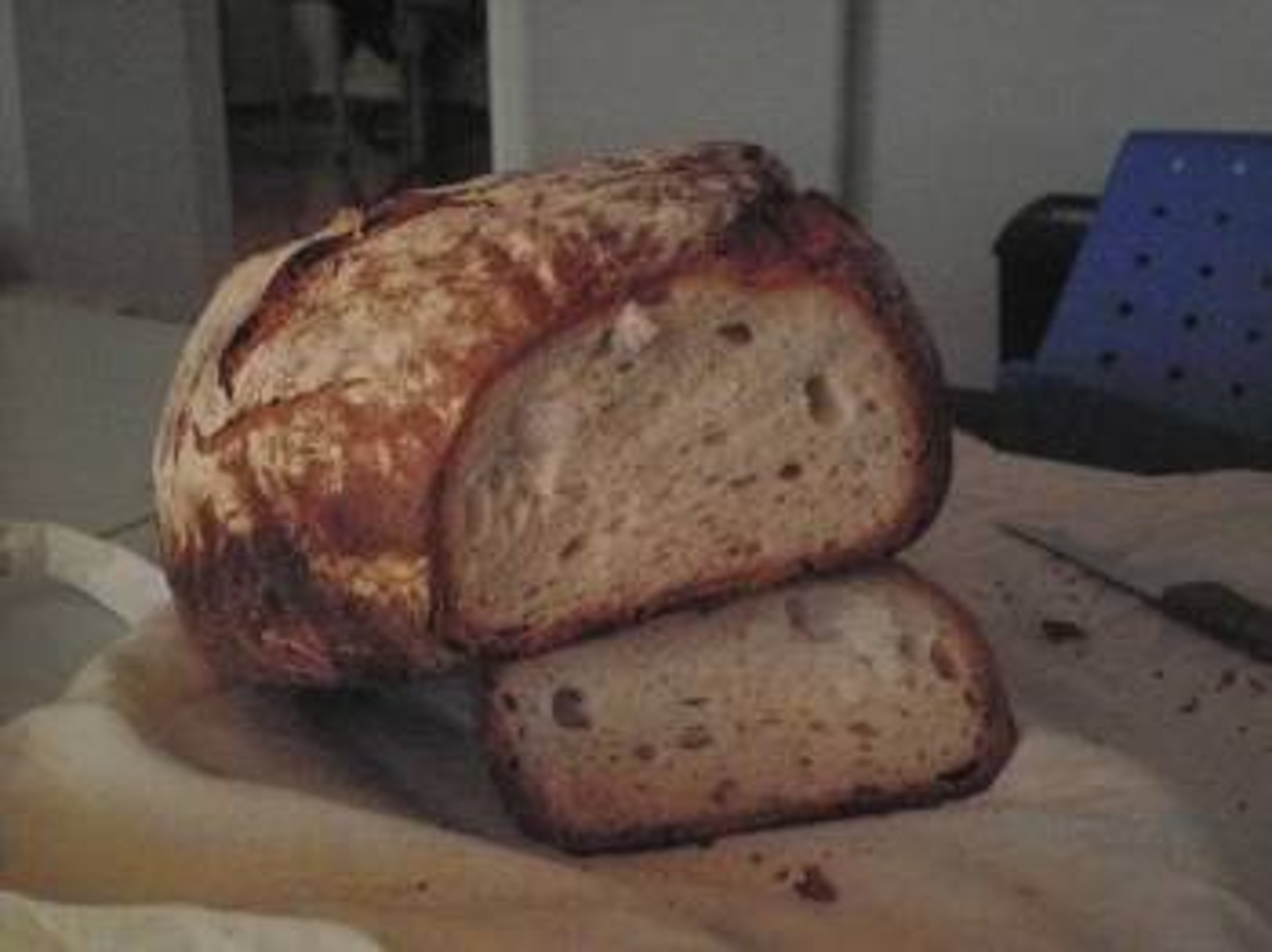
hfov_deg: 40.5
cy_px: 476
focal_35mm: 47
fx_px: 1726
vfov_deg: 30.8
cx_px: 636
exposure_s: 1/60
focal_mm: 8.3
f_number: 9.6
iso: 1600
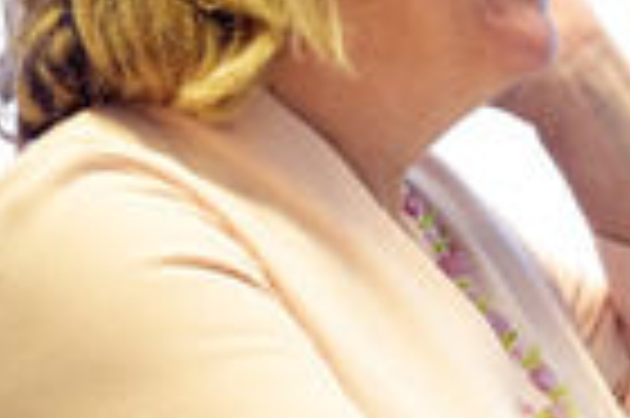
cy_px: 171
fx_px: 8425
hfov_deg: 4.3
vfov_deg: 2.8
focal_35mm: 482
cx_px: 673
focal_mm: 150
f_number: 4.5
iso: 4000
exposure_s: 1/400
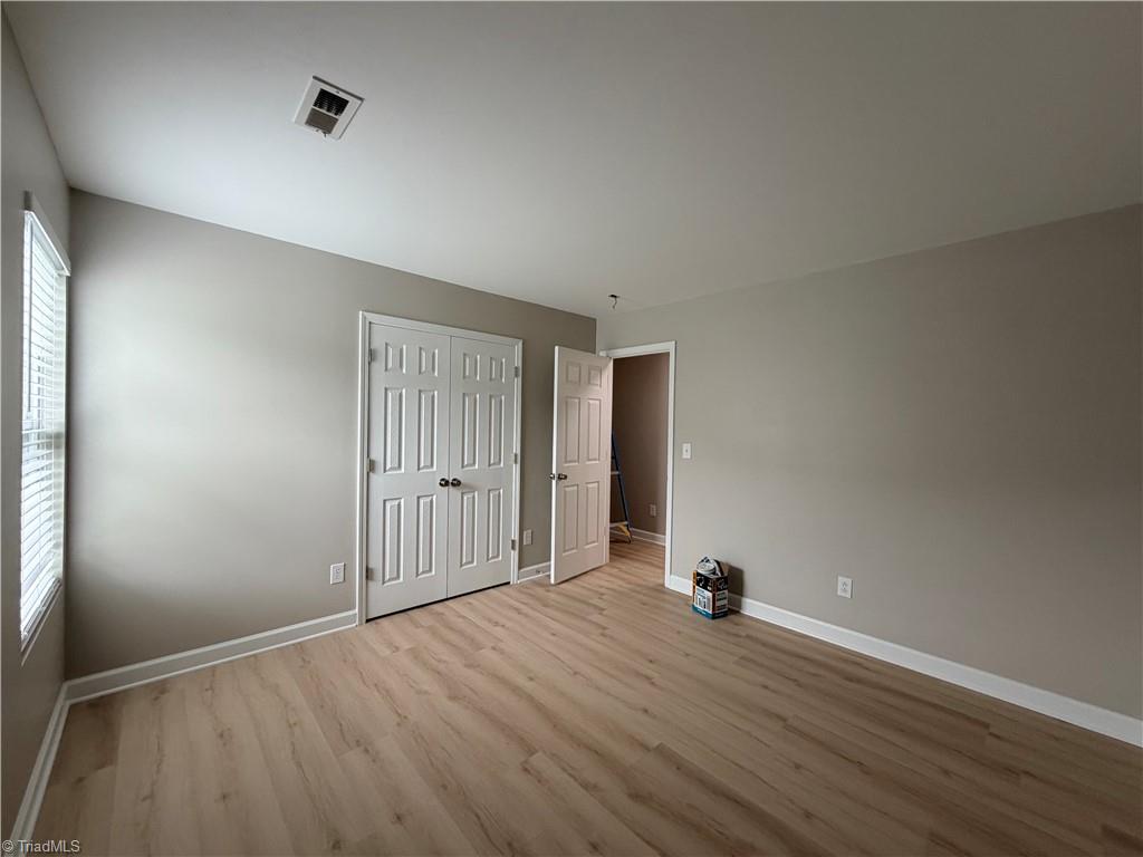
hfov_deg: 102.1
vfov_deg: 85.7
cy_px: 428
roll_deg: -1.0
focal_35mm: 14
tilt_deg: -1.2
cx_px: 572
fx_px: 462
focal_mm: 2.22
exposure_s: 1/121
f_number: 2.2
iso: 160
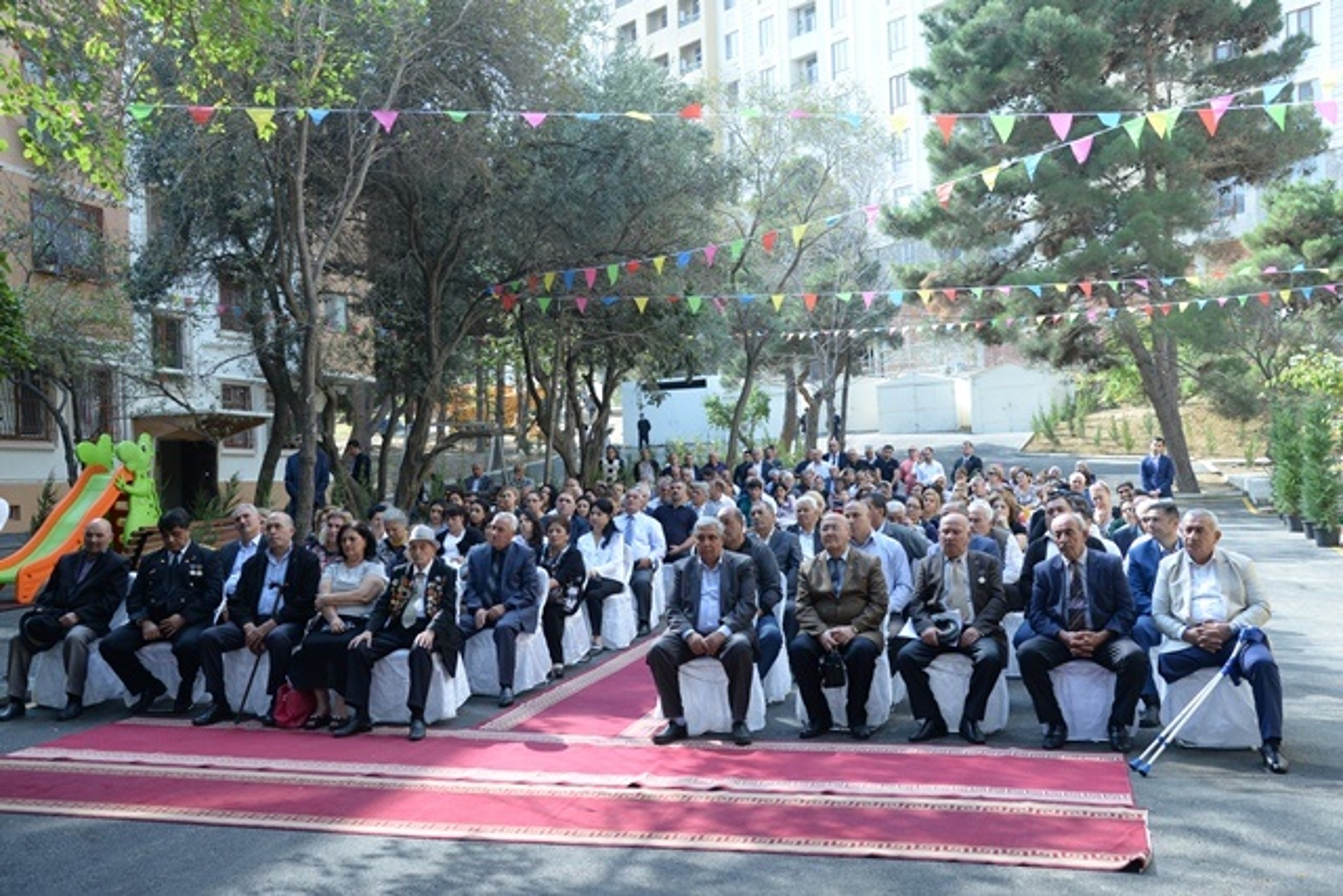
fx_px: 1418
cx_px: 672
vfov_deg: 35.1
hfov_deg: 50.7
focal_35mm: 38
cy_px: 448
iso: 800
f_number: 5.6
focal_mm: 38
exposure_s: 1/400
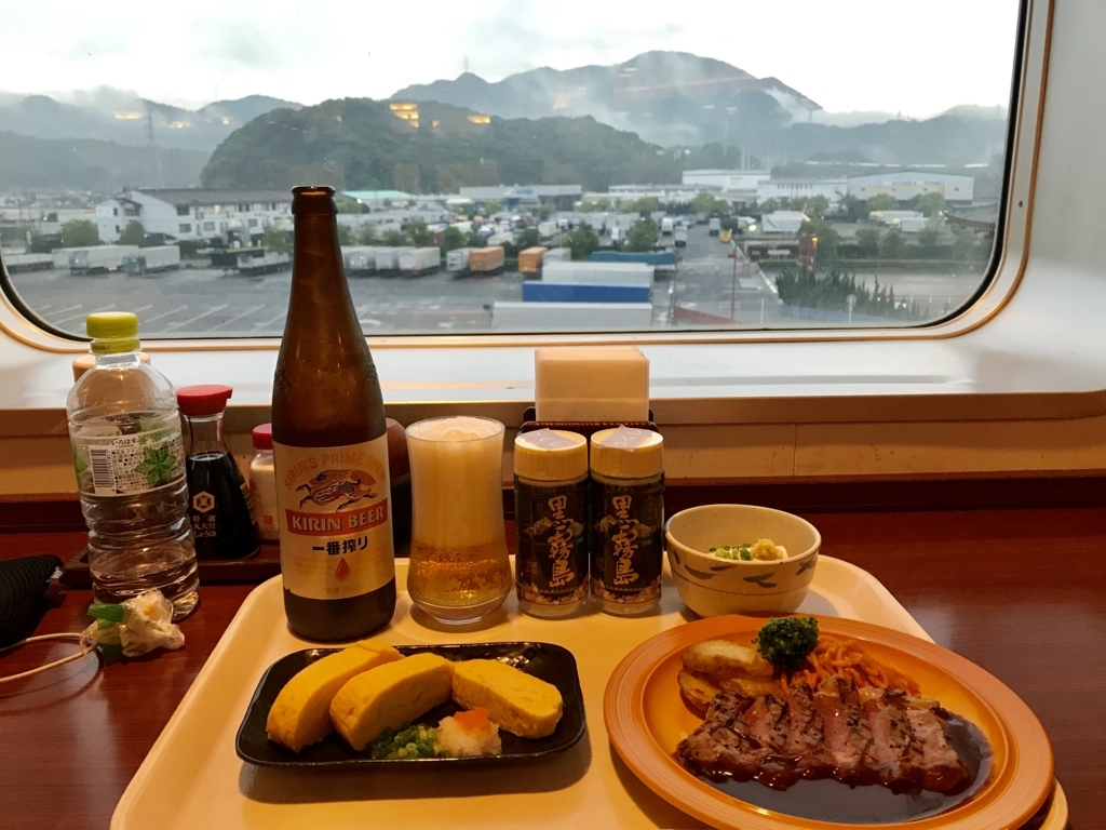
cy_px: 415
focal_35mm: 28
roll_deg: +0.8
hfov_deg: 63.4
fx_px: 895
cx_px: 553
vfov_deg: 49.7
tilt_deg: -15.1
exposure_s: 1/30
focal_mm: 3.99
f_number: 1.8
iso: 40
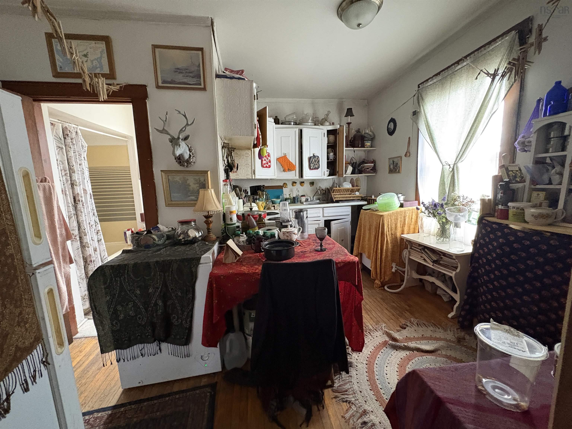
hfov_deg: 102.1
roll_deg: +2.1
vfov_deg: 85.7
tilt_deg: -4.8
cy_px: 214
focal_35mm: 14
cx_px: 286
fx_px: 231
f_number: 2.2
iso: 800
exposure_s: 1/40
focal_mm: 2.22
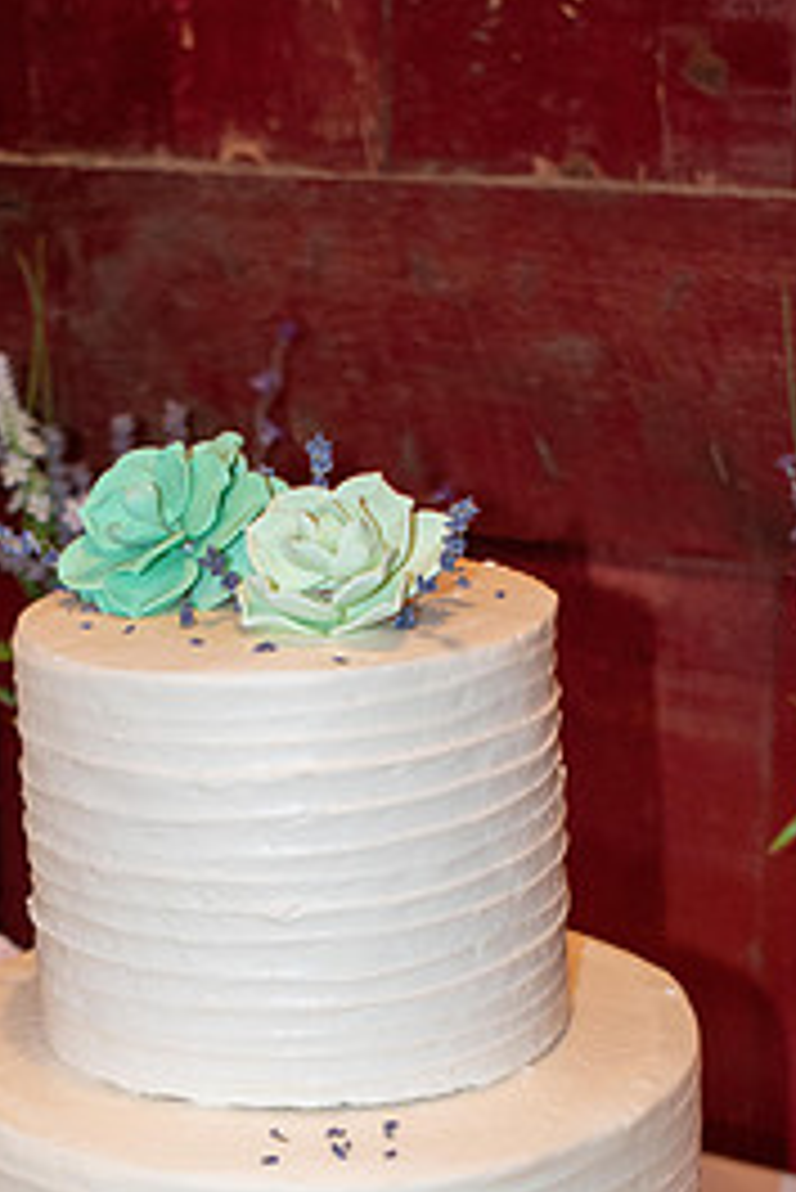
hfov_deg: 15.3
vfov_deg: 22.5
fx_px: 2948
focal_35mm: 89
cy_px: 999
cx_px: 261
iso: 1100
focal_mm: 35
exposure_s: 1/60
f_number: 4.5
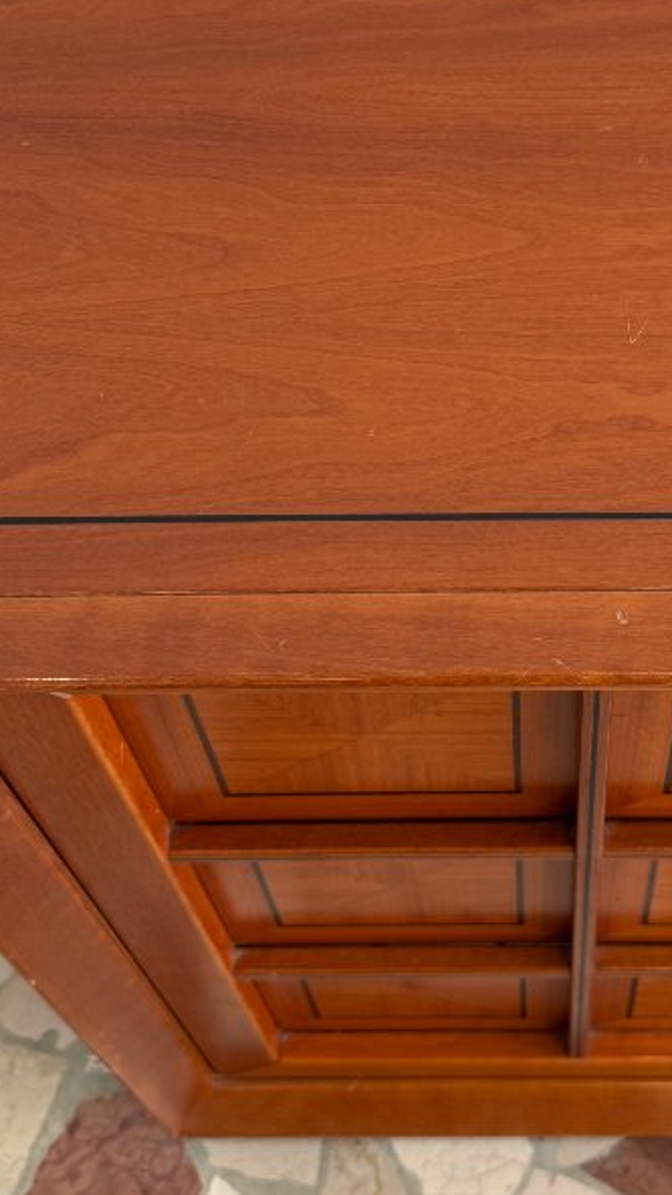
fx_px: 1679
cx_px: 523
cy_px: 410
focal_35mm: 53
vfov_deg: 38.8
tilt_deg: -57.4
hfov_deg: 22.4
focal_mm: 6.76
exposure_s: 1/121
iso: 100
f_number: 1.78
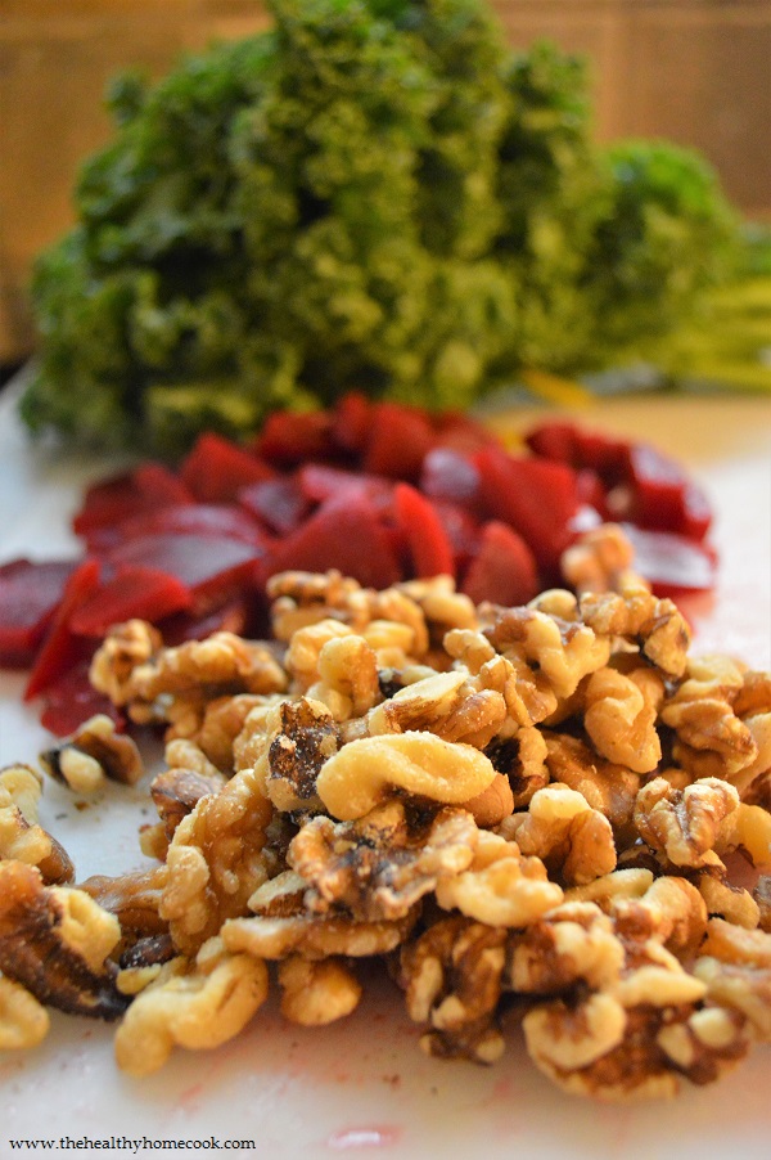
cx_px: 386
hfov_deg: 34.2
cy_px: 580
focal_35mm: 39
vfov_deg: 49.6
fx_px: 1255
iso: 3200
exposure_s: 1/160
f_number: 4.2
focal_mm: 26
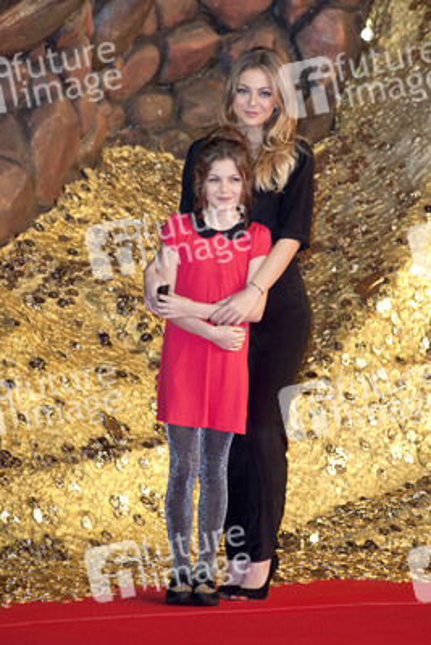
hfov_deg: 6.9
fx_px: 3588
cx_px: 216
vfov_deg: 10.3
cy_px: 322
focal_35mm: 200
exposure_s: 1/125
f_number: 5.6
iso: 1000
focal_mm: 200
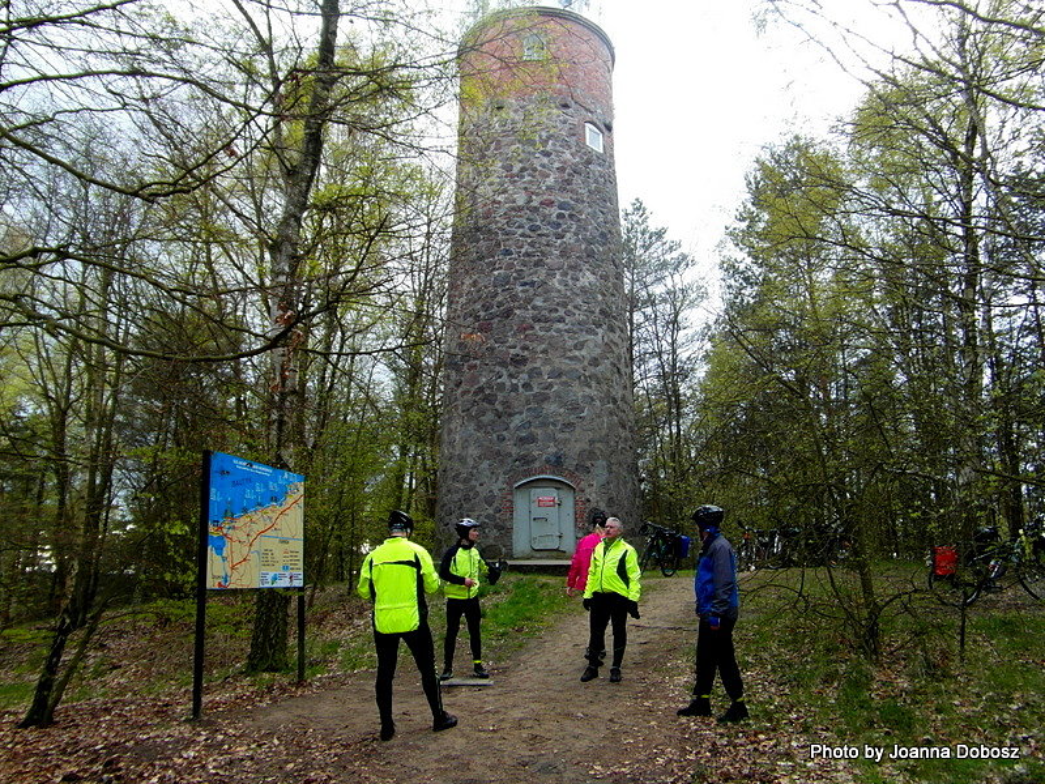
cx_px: 522
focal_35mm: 24
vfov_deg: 56.8
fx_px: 725
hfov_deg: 71.6
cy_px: 392
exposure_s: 1/90
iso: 100
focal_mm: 4
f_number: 3.2
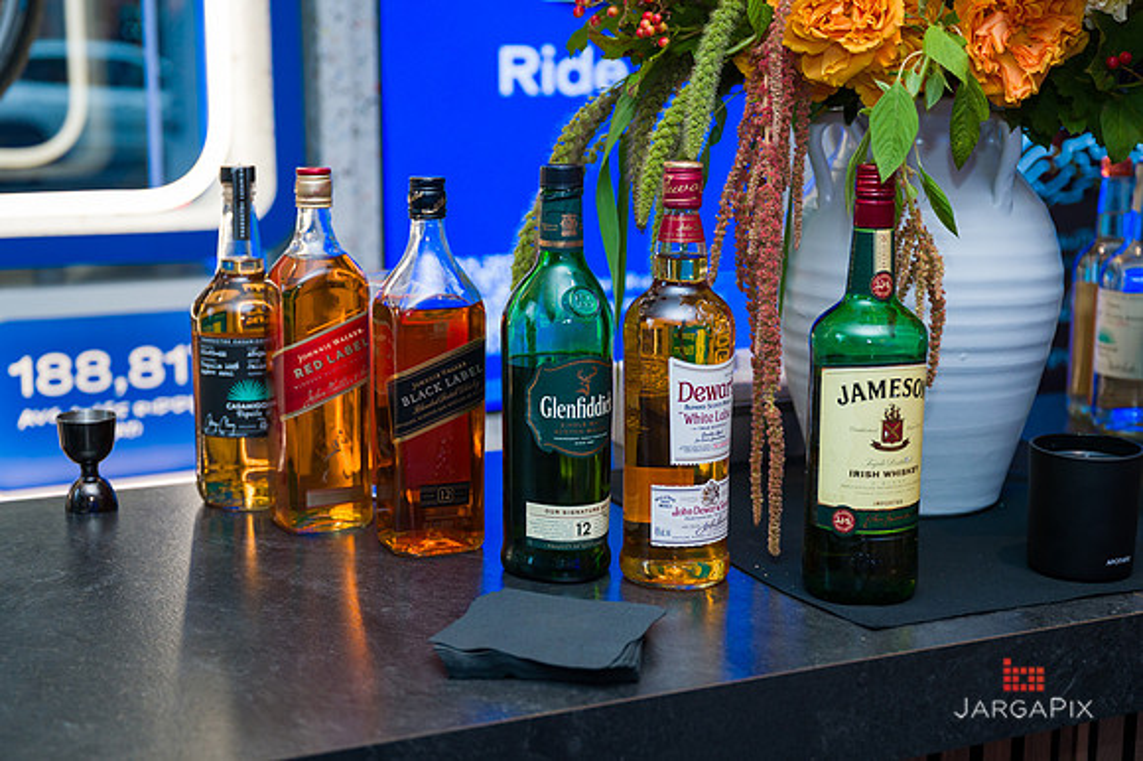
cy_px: 385
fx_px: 1692
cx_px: 572
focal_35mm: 53
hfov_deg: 37.3
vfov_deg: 25.3
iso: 400
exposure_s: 1/160
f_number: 3.2
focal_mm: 49
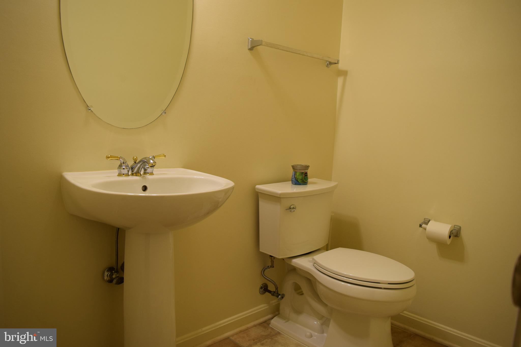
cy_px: 174
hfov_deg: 67.4
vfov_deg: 47.9
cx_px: 260
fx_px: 391
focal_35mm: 27
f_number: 4.5
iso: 400
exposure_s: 1/80
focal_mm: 18
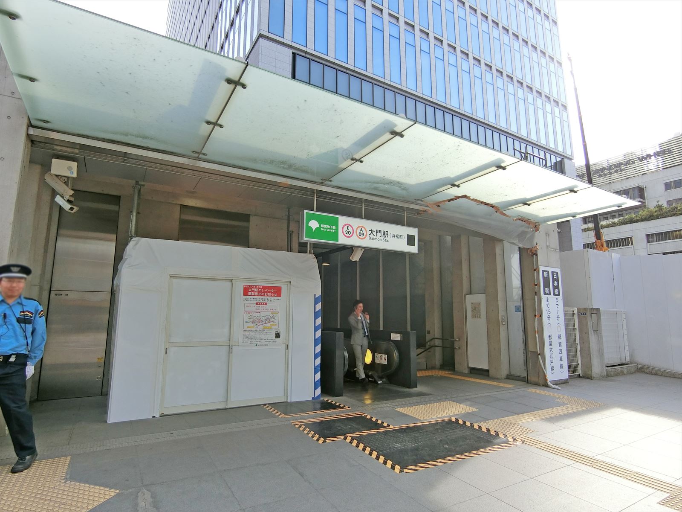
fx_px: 374
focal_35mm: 19
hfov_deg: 84.7
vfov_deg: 68.7
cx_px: 341
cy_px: 256
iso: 80
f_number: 2.7
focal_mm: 4.06
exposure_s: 1/400
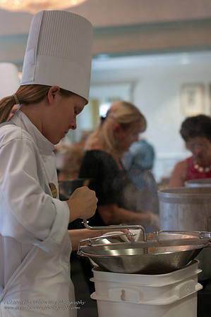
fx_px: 661
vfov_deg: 27.0
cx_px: 106
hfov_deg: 18.1
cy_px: 158
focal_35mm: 75
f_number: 2.8
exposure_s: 1/90
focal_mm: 50
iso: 800
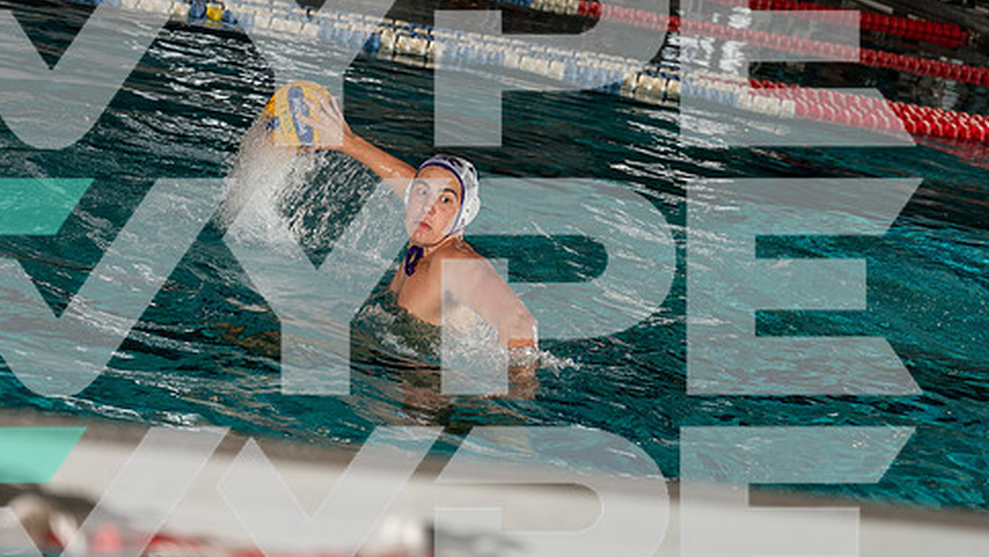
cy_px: 288
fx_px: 2308
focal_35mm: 88
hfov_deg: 24.1
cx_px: 401
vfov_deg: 13.8
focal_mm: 70
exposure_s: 1/250
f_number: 4
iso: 100
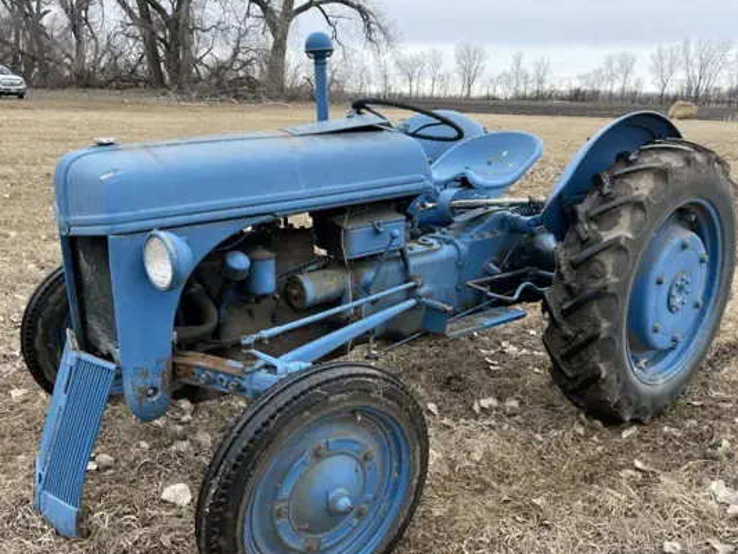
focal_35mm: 30
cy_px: 317
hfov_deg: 60.0
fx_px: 640
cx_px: 366
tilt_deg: -17.8
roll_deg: -0.4
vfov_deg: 46.7
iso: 32
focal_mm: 5.1
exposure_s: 1/282
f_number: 1.6
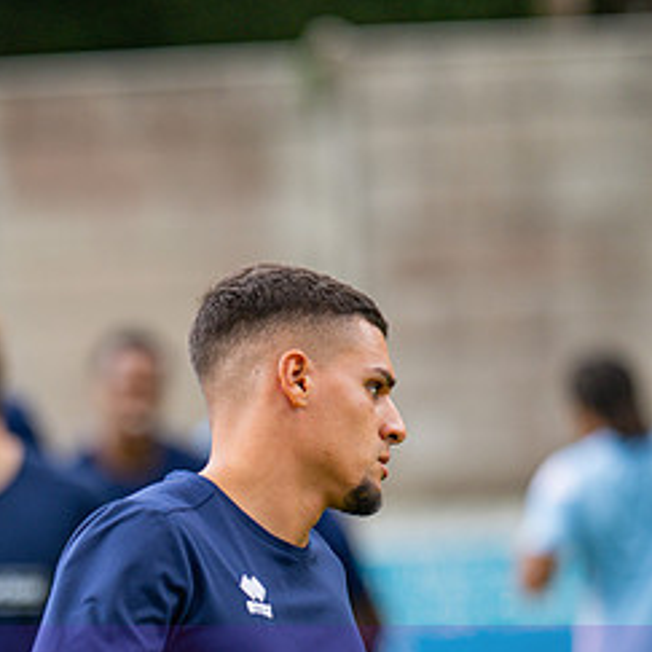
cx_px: -6
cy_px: 546
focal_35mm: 345
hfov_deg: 5.1
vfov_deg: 5.1
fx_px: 7352
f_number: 1.8
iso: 250
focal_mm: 135
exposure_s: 1/1000
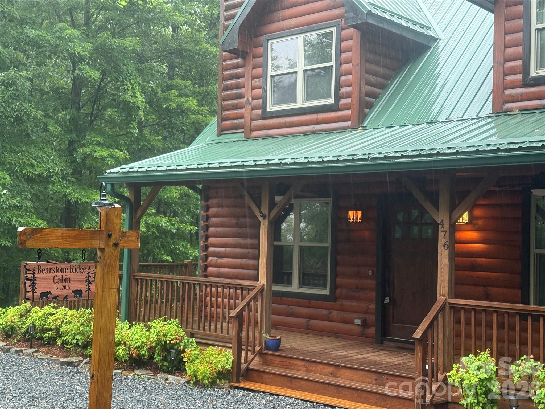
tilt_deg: +3.2
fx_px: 756
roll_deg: -1.4
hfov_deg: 39.7
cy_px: 204
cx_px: 272
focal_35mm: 48
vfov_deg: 30.3
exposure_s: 1/60
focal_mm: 6.76
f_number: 1.78
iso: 160
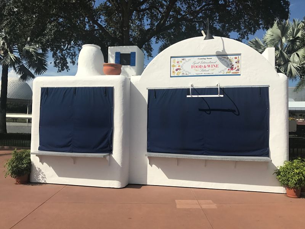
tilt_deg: +2.9
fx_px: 247
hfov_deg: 63.4
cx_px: 152
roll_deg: -0.9
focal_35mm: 28
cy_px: 114
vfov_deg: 49.7
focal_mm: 3.99
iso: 20
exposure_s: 1/4808
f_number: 1.8
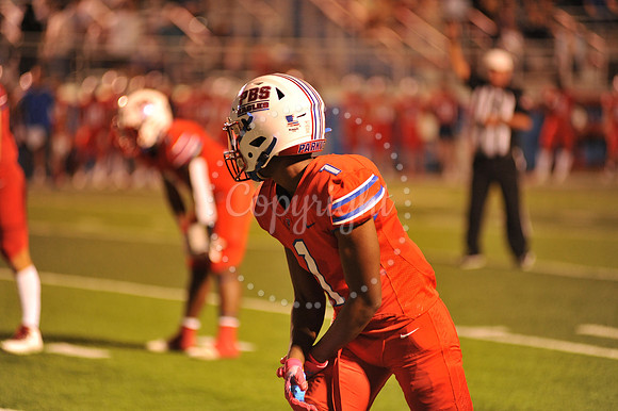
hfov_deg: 10.3
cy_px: 206
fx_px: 3431
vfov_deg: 6.9
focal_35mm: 200
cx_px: 309
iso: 2000
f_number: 2.8
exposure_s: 1/200
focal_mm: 200
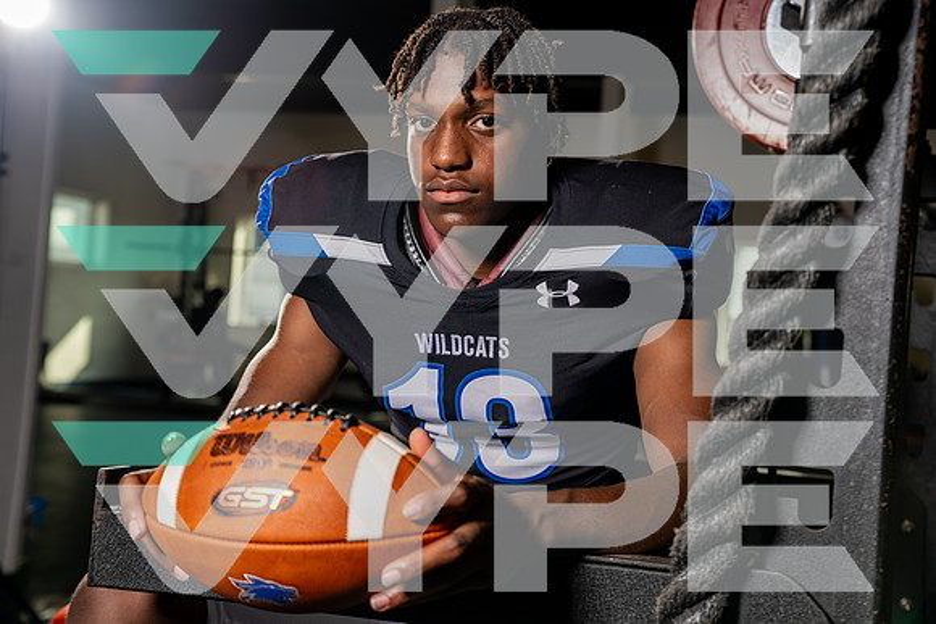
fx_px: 1430
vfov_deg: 24.6
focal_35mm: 55
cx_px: 468
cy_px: 312
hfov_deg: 36.2
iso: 100
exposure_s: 1/250
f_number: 4.5
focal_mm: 55
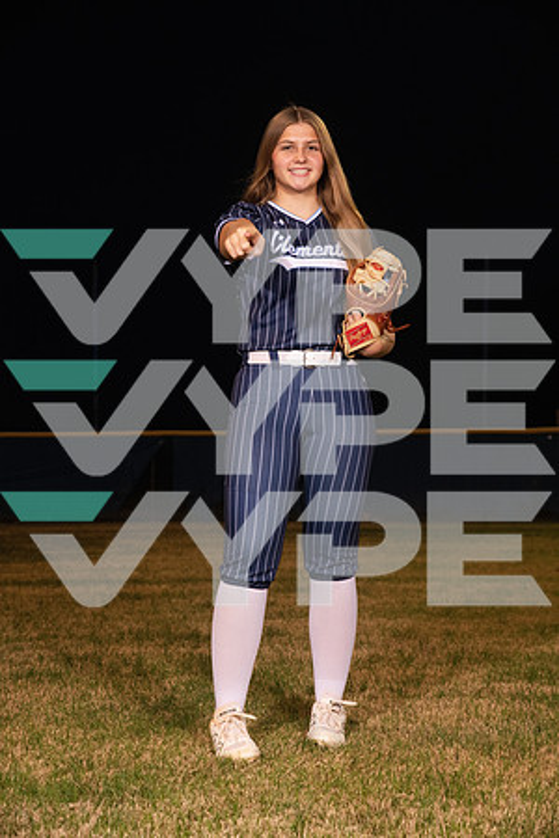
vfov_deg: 32.4
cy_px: 419
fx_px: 1444
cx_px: 280
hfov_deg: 21.9
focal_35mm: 62
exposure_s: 1/400
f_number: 6.3
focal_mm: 62
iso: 1250
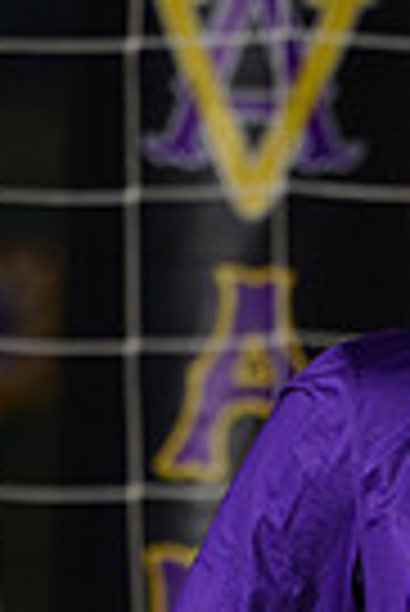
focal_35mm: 1548
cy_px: 909
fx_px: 26376
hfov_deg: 0.9
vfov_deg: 1.3
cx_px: 480
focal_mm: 364
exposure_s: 1/200
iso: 200
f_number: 7.1
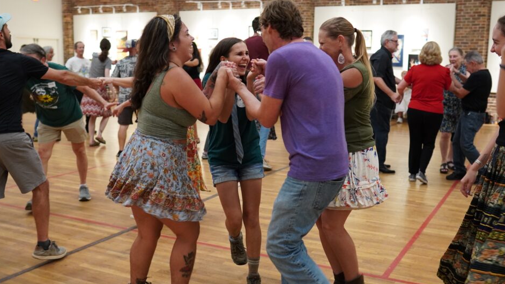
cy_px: 153
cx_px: 258
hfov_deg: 49.4
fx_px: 549
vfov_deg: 29.0
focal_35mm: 41
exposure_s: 1/160
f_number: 2
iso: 2000
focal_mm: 24
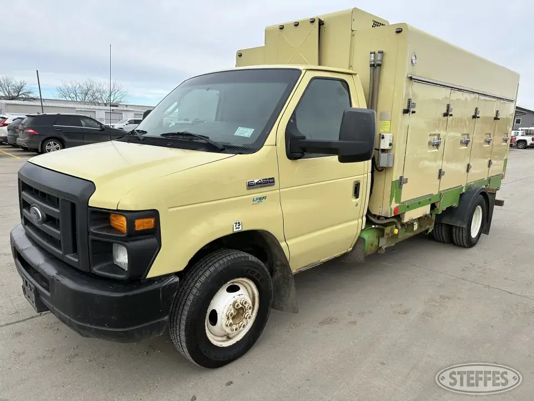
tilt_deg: -12.7
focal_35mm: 24
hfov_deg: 71.6
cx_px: 267
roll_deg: -1.9
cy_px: 200
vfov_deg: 56.8
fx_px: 370
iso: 80
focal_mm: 6.86
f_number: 1.78
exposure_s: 1/2155
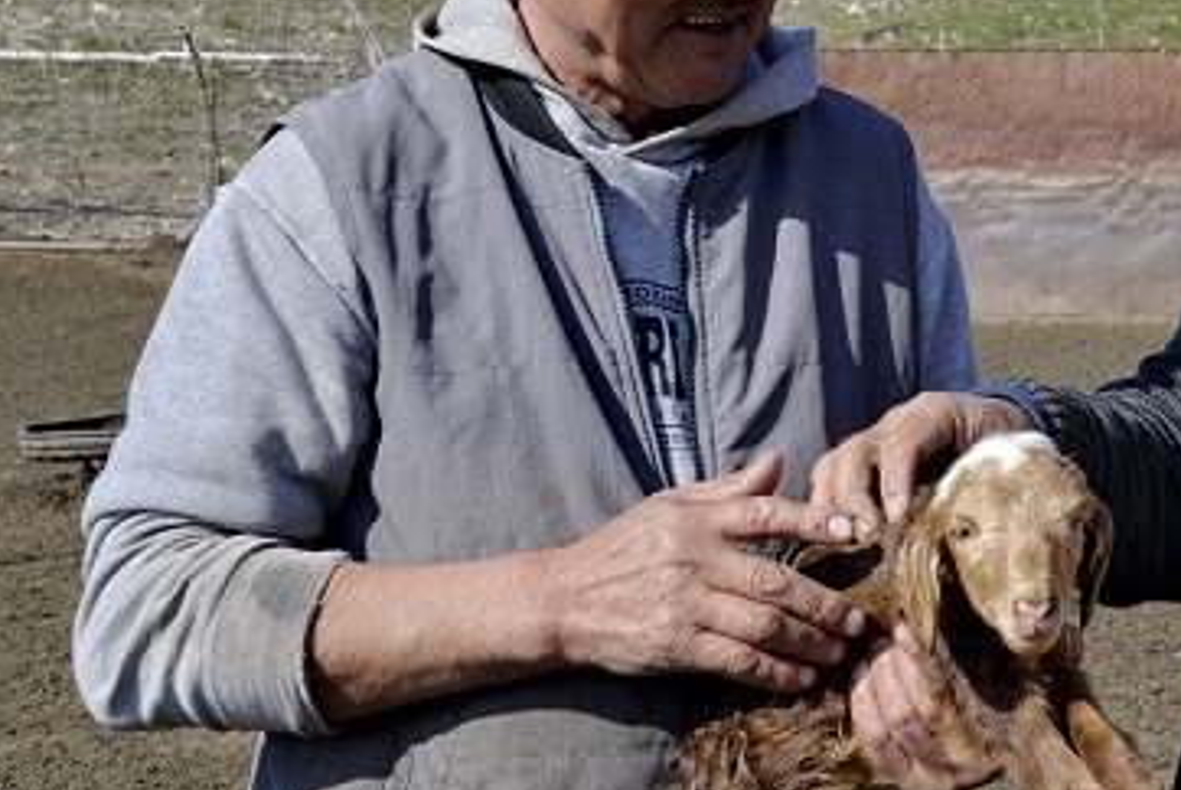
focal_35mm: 106
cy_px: 62
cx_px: 1217
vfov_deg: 12.8
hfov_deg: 18.7
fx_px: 3480
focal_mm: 48
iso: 500
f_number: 13
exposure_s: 1/640
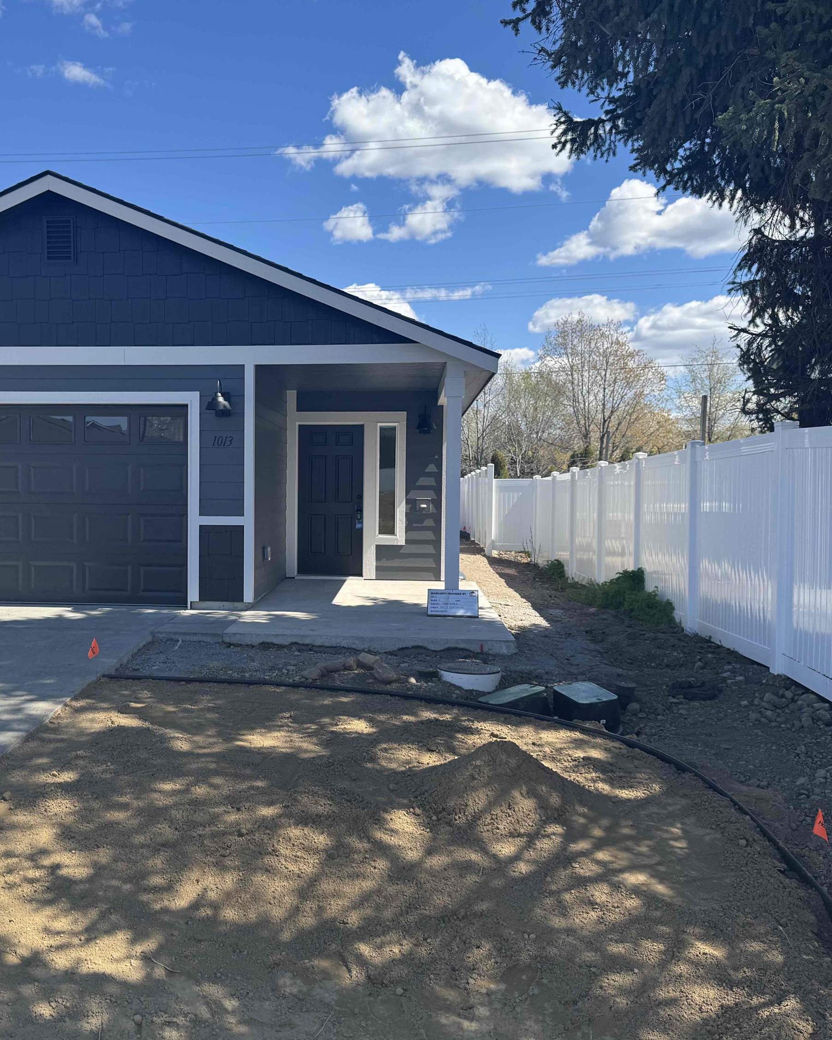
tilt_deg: -1.1
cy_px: 514
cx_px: 280
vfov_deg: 55.7
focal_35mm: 32
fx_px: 985
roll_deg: +1.5
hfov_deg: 45.1
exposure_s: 1/3096
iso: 80
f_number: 1.78
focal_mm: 6.76
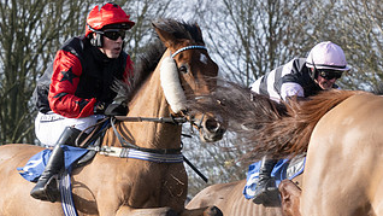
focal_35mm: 235
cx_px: 226
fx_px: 2387
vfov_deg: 5.1
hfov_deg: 9.2
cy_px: 271
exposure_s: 1/1250
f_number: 5
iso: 400
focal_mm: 70
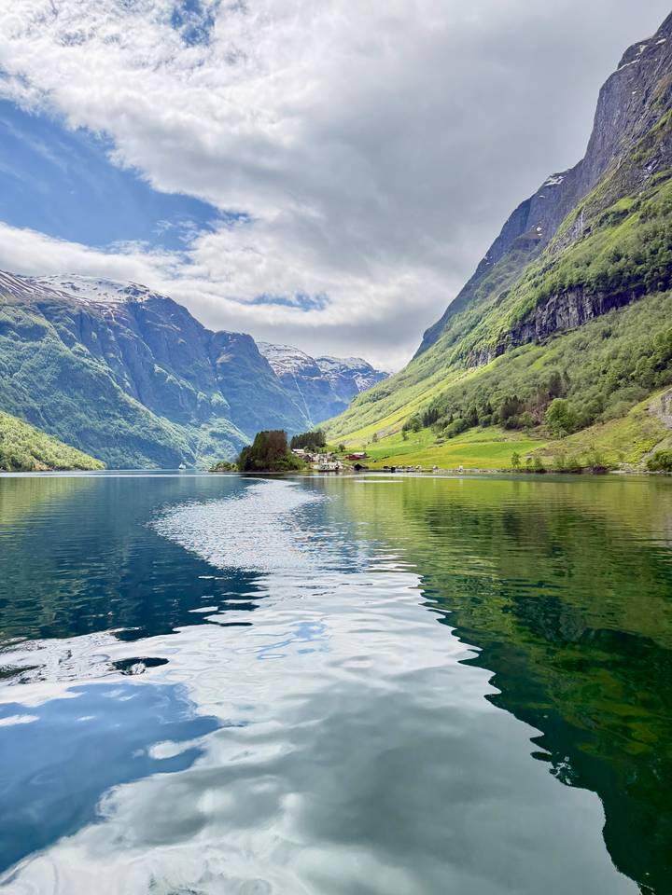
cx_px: 336
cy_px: 448
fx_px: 621
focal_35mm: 24
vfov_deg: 71.6
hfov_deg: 56.8
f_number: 1.78
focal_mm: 6.76
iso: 100
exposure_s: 1/2525
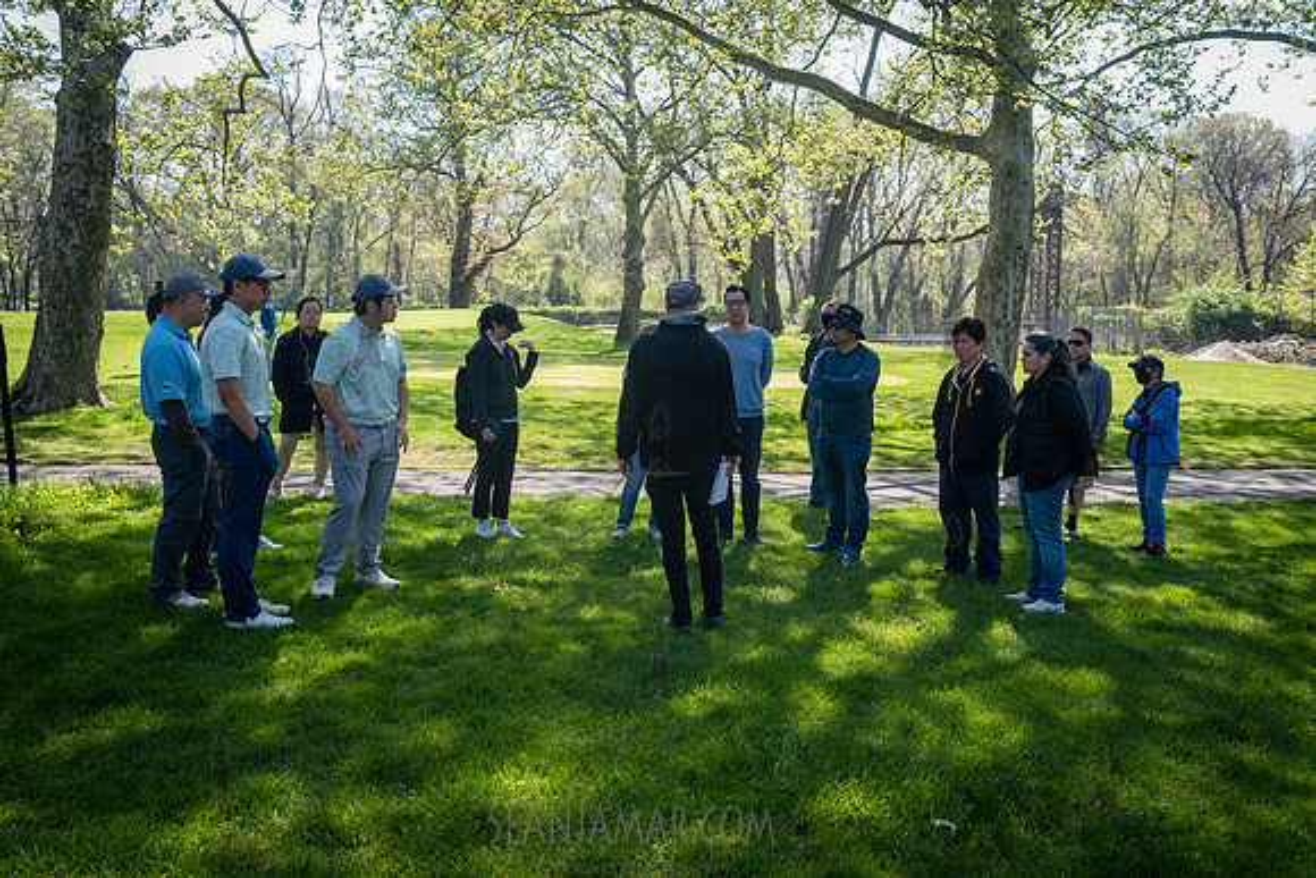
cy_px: 439
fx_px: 1284
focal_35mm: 35
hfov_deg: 54.3
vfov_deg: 37.8
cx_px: 658
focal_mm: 35
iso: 200
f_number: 6.3
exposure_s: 1/200
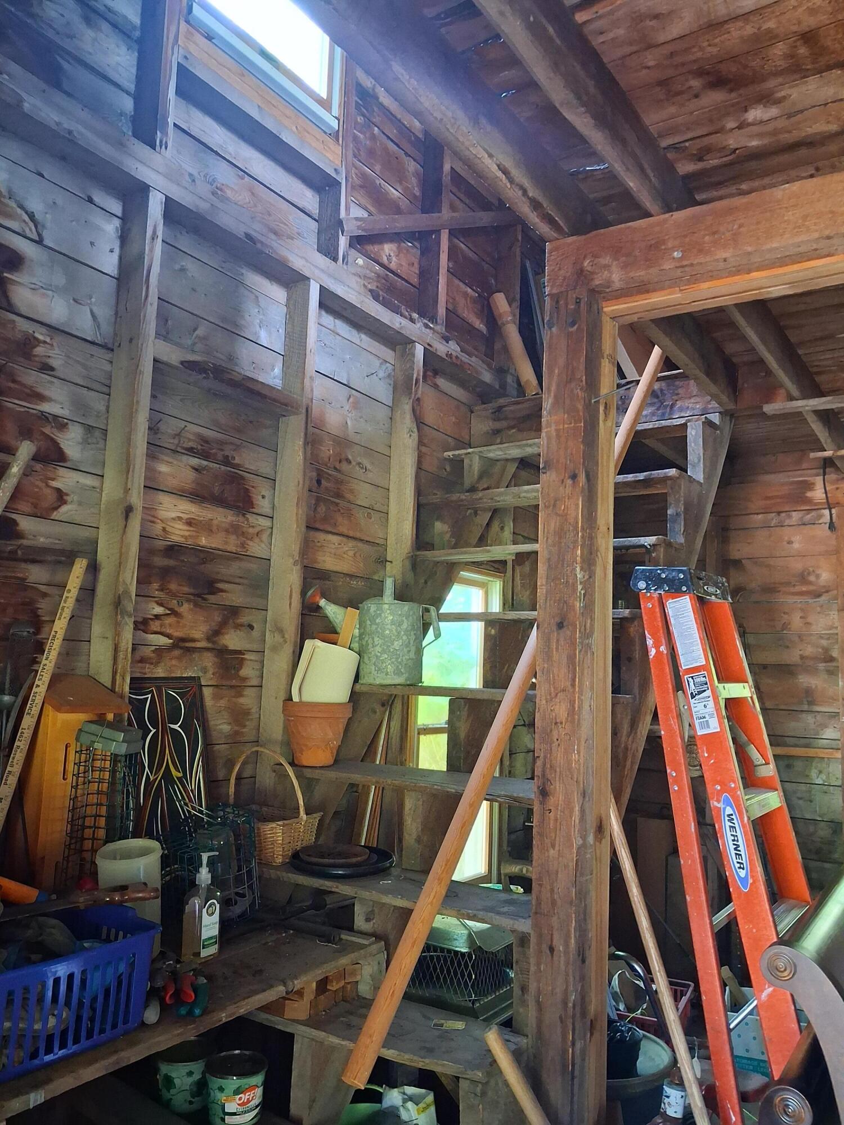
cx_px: 422
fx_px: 878
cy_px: 562
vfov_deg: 65.3
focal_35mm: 27
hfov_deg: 51.4
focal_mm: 4
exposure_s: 1/24
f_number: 1.8
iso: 800
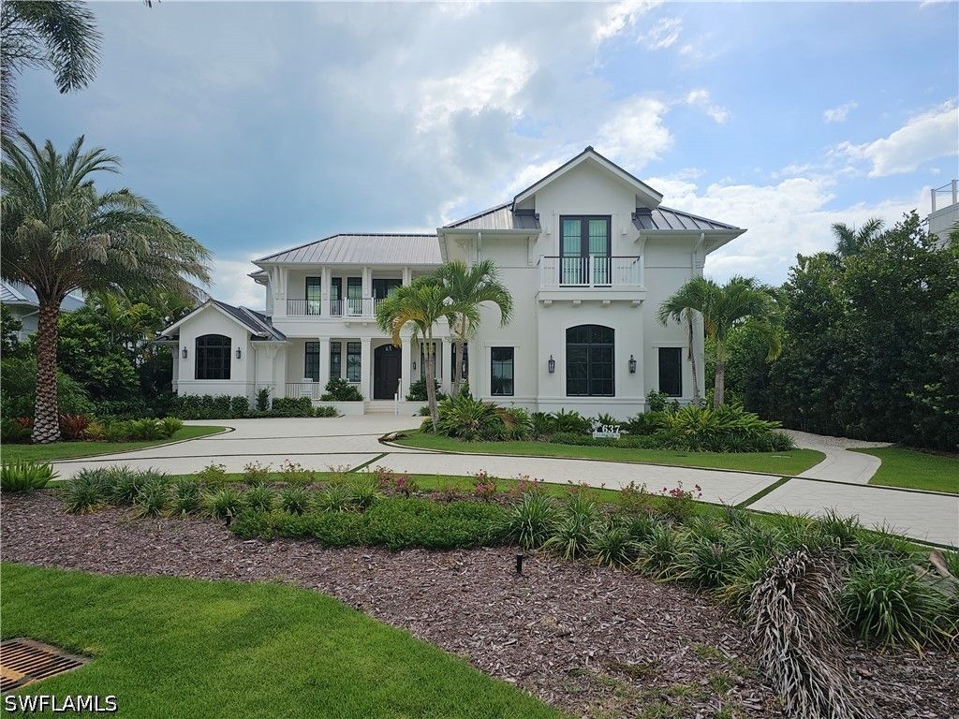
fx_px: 637
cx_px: 480
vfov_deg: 58.9
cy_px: 360
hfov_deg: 73.9
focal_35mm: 23
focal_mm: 6.3
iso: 10
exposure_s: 1/1081
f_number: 1.7
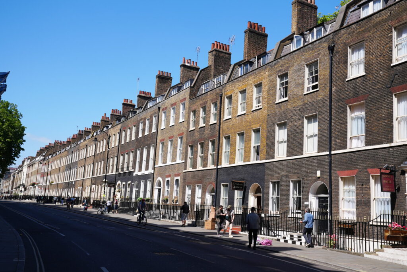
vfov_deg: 36.9
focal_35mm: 36
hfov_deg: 53.1
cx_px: 204
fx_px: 407
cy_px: 136
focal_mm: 36
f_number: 5
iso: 80
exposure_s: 1/500
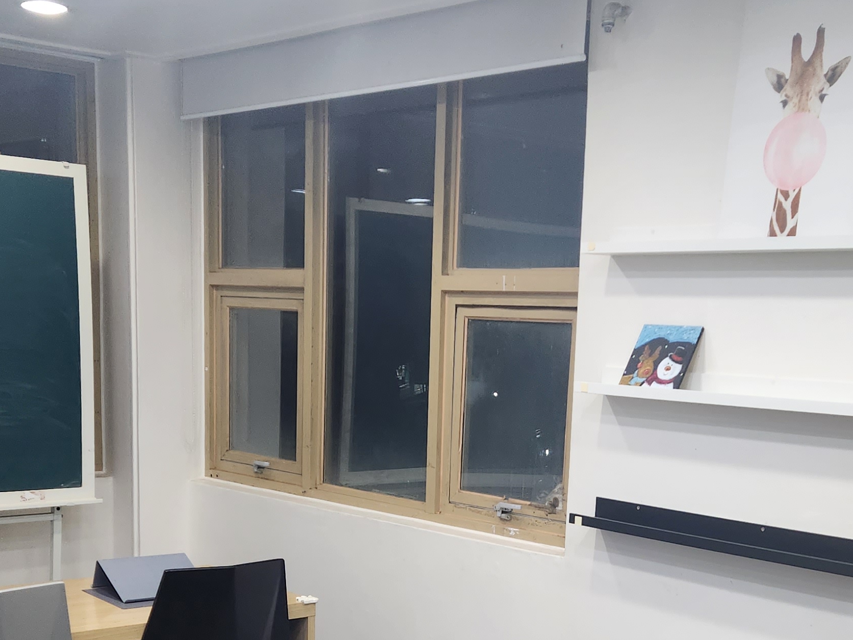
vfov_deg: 25.9
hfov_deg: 34.9
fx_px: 1355
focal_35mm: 55
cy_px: 543
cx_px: 487
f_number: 1.8
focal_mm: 5.4
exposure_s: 1/120
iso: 200
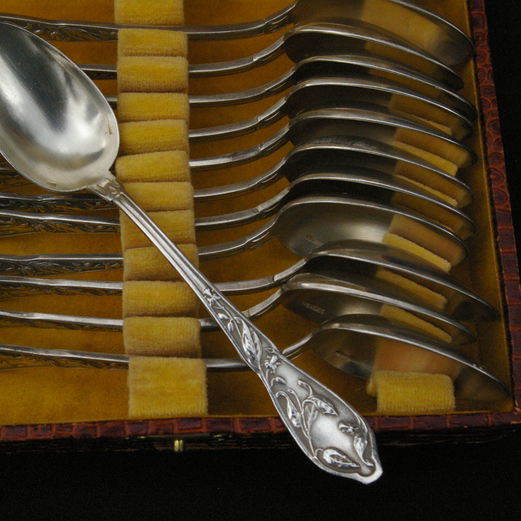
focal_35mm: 50
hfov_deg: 33.9
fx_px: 851
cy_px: 260
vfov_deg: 34.0
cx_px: 202
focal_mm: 26
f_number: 8
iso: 1600
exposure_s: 1/500
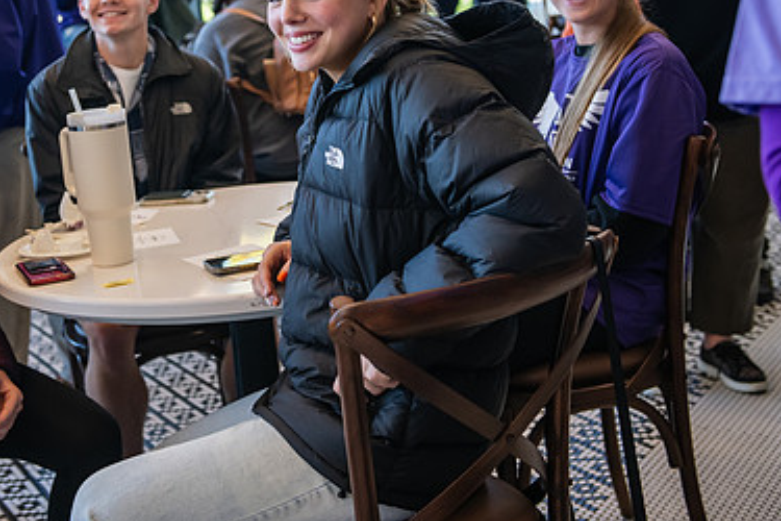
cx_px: 248
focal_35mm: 65
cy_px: 151
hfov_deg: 30.7
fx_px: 1410
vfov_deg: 20.8
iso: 1000
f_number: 3.2
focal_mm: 42
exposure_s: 1/400
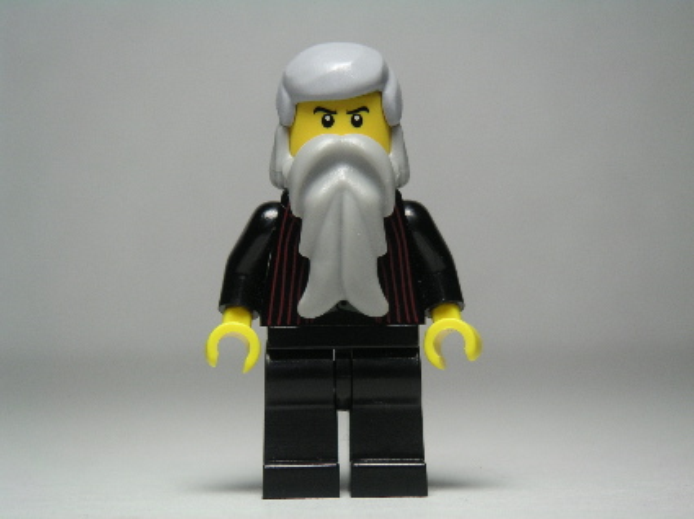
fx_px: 2224
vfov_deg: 13.3
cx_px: 347
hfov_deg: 17.7
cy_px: 260
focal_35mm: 111
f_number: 3.6
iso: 80
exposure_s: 1/111
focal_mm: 17.1
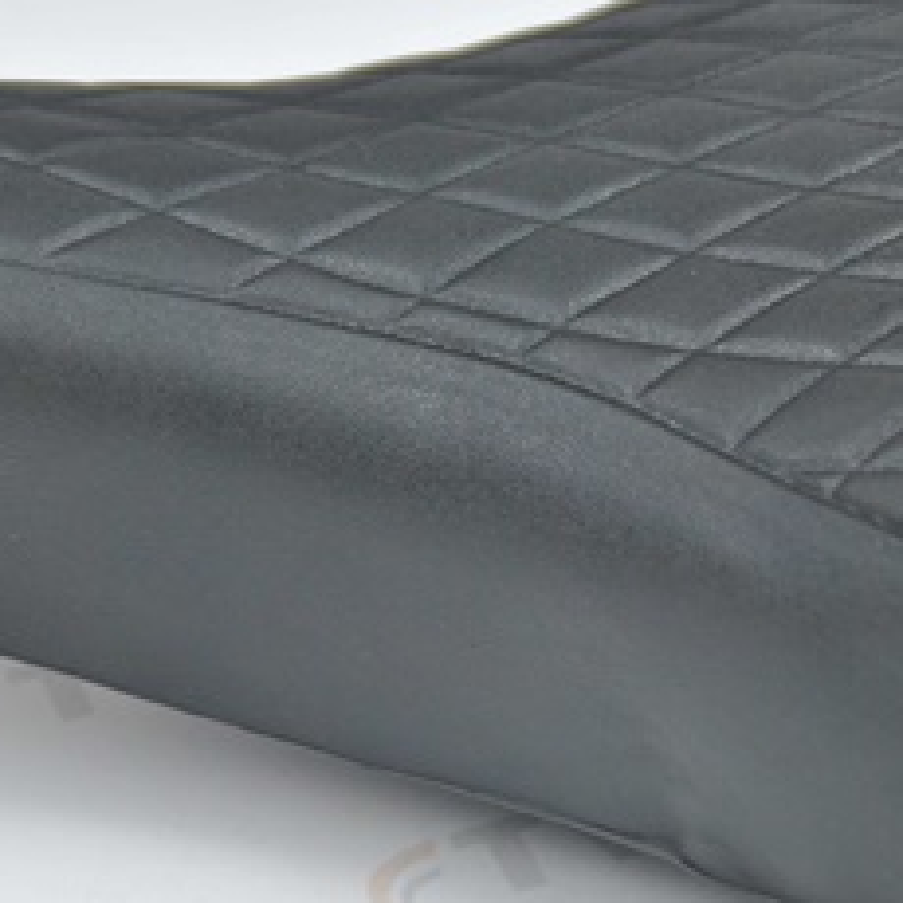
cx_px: 481
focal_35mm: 166
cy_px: 404
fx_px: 4899
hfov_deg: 10.5
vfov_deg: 10.5
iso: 200
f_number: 4.8
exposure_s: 1/40
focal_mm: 50
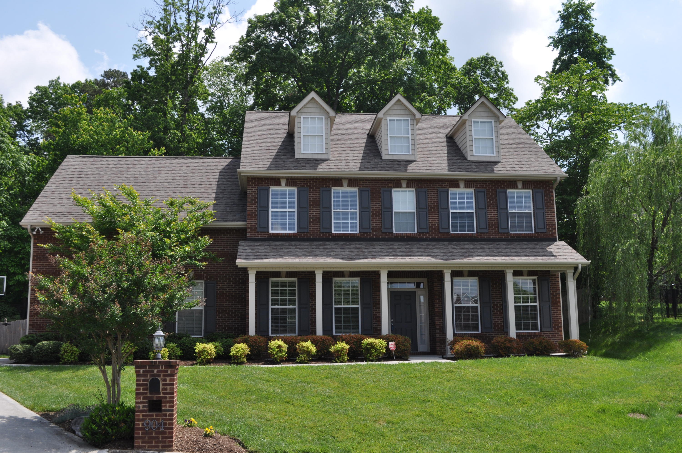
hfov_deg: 53.2
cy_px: 226
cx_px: 341
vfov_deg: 36.8
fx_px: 681
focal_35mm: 36
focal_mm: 24
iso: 200
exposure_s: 1/320
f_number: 9
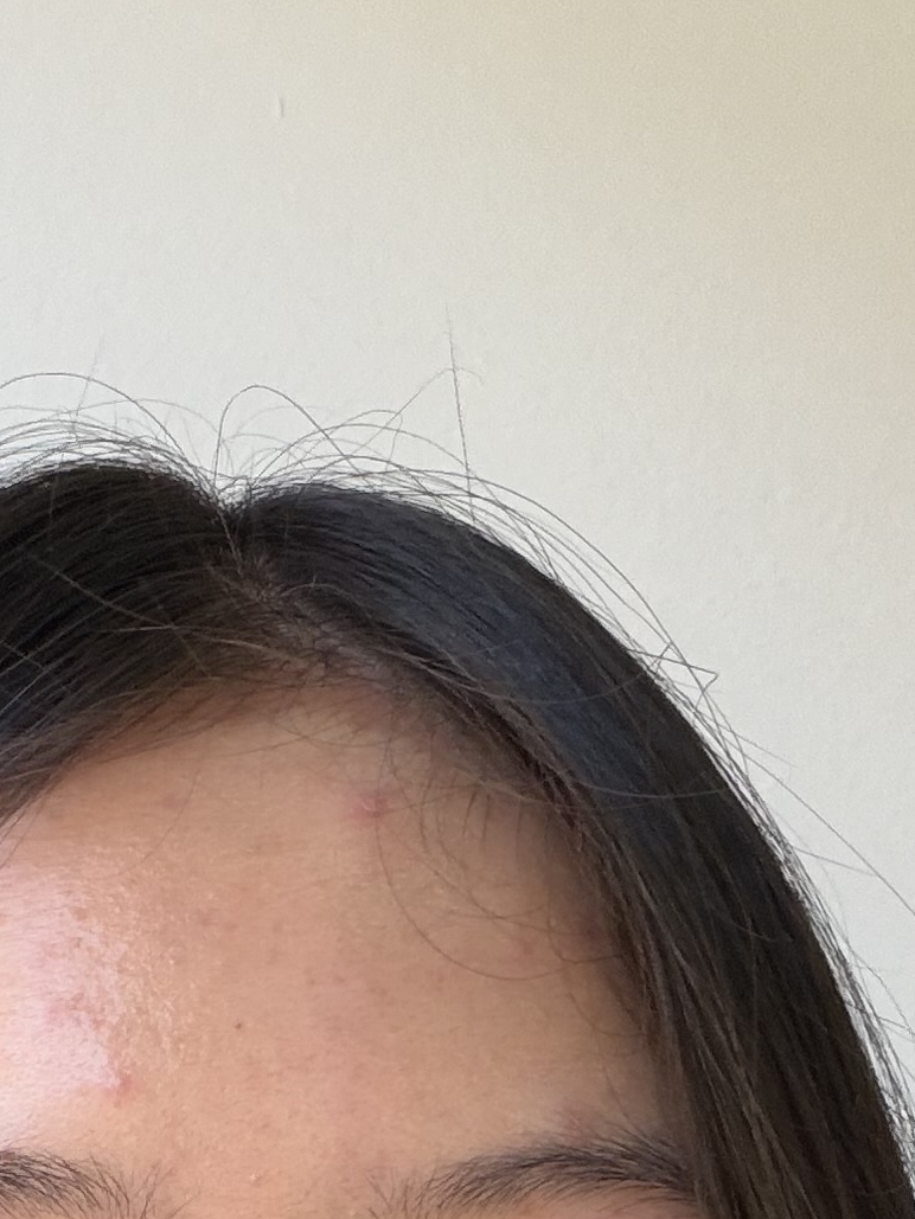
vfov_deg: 19.3
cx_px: 172
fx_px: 3171
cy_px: 1765
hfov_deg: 16.3
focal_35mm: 90
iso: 64
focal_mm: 2.71
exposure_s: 1/121
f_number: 1.9
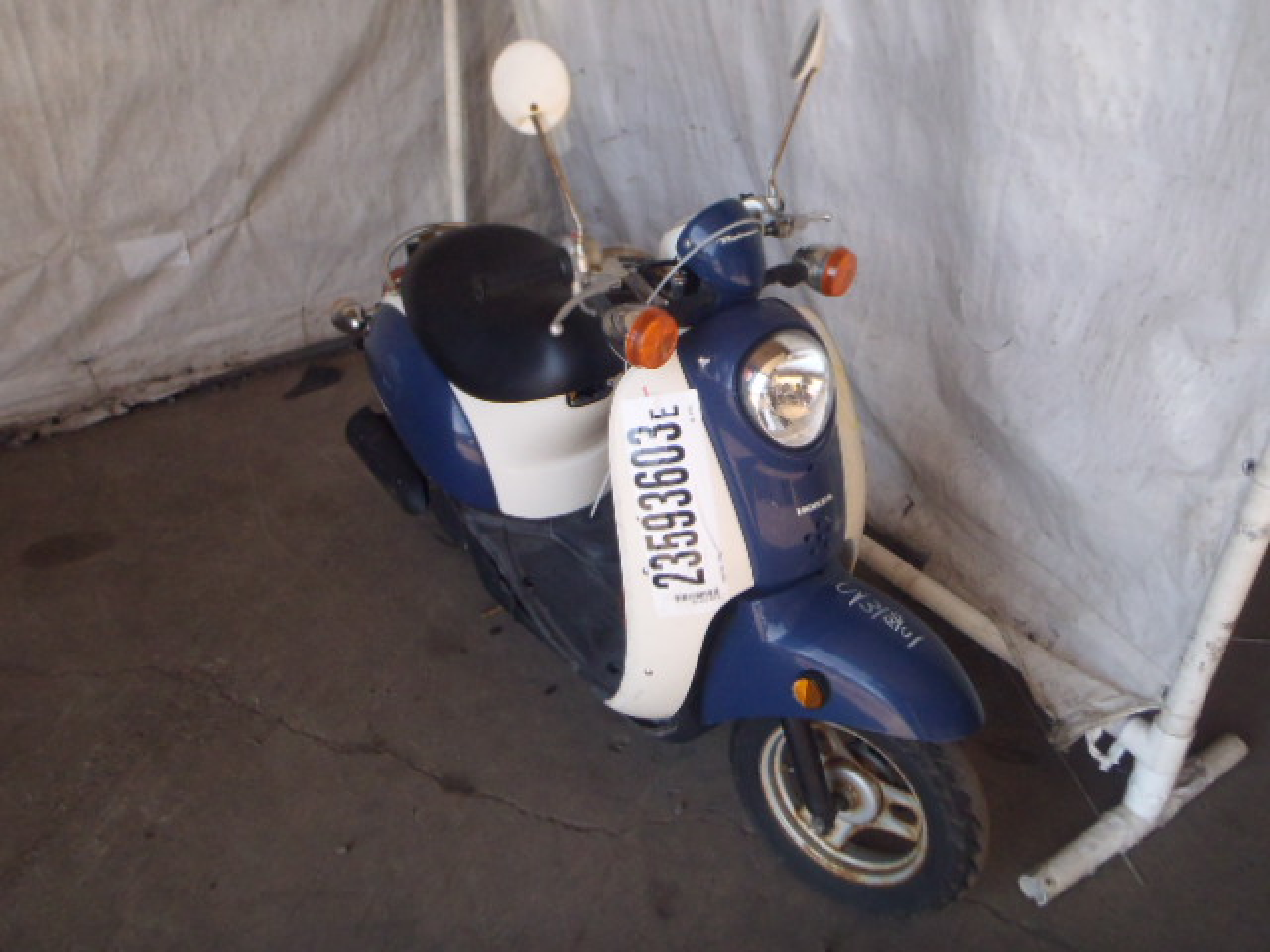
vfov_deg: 49.7
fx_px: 1027
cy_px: 476
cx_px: 635
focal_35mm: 28
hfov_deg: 63.4
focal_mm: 5
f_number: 3.5
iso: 320
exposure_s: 1/250
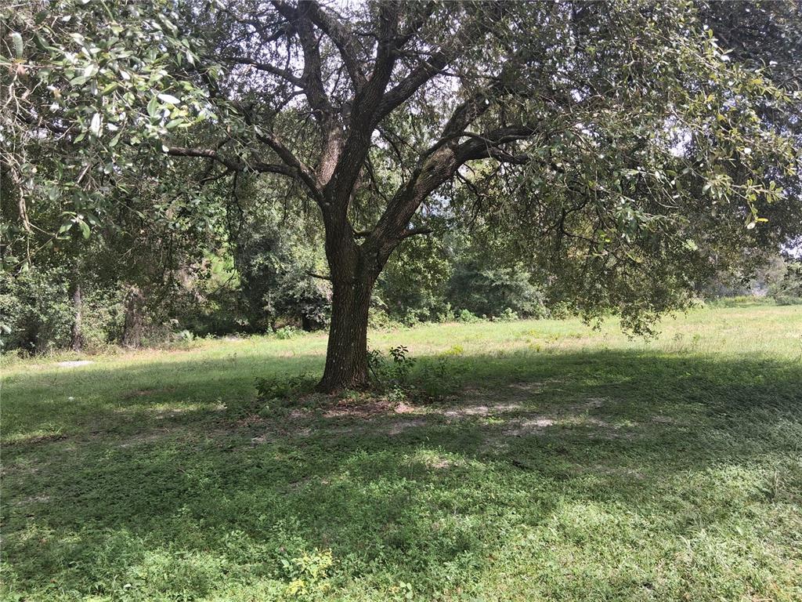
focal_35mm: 26
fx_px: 602
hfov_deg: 67.3
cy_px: 301
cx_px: 401
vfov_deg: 53.1
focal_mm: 3.98
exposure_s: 1/100
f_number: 1.8
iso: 25
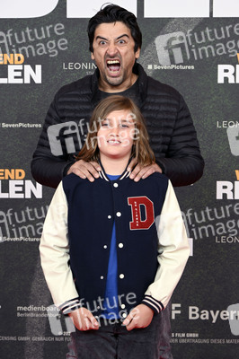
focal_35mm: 75
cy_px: 180
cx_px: 120
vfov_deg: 27.0
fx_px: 748
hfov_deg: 18.2
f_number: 6.3
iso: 1000
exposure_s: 1/200
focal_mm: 75
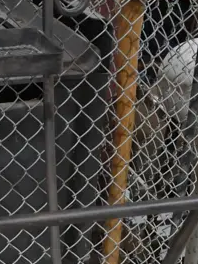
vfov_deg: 15.0
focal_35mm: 124
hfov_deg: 11.8
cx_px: 10
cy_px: 362
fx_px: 946
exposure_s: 1/60
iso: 640
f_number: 4
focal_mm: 16
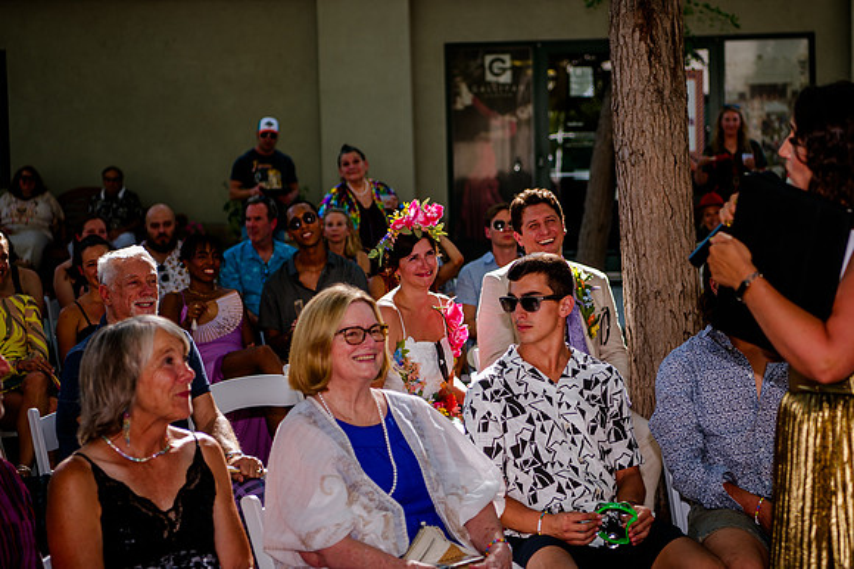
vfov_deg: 18.1
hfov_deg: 26.8
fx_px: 1787
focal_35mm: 75
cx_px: 519
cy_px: 223
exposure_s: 1/500
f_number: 3.2
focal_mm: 62
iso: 200
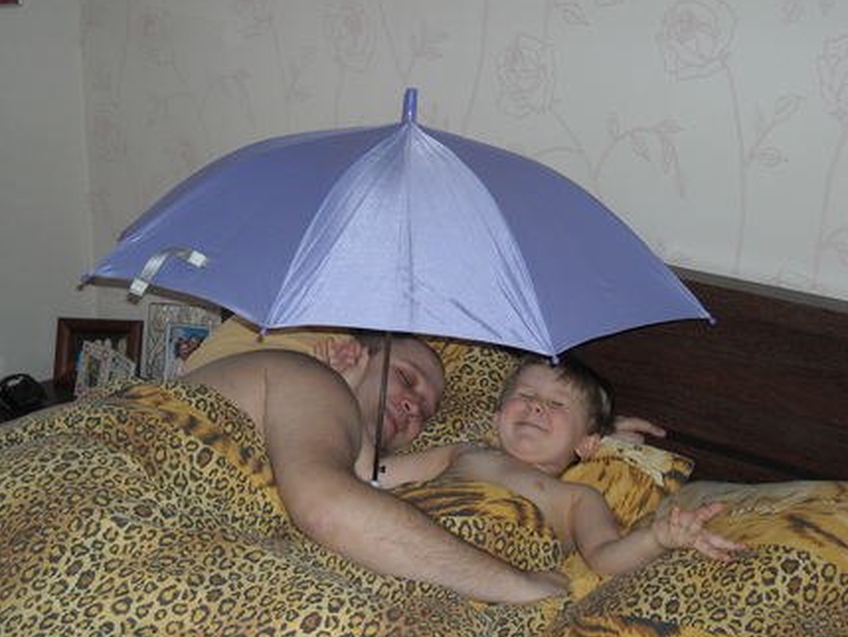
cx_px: 413
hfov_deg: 30.3
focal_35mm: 64
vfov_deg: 22.9
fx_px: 1568
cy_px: 307
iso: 200
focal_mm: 9.87
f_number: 3.5
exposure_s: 1/125
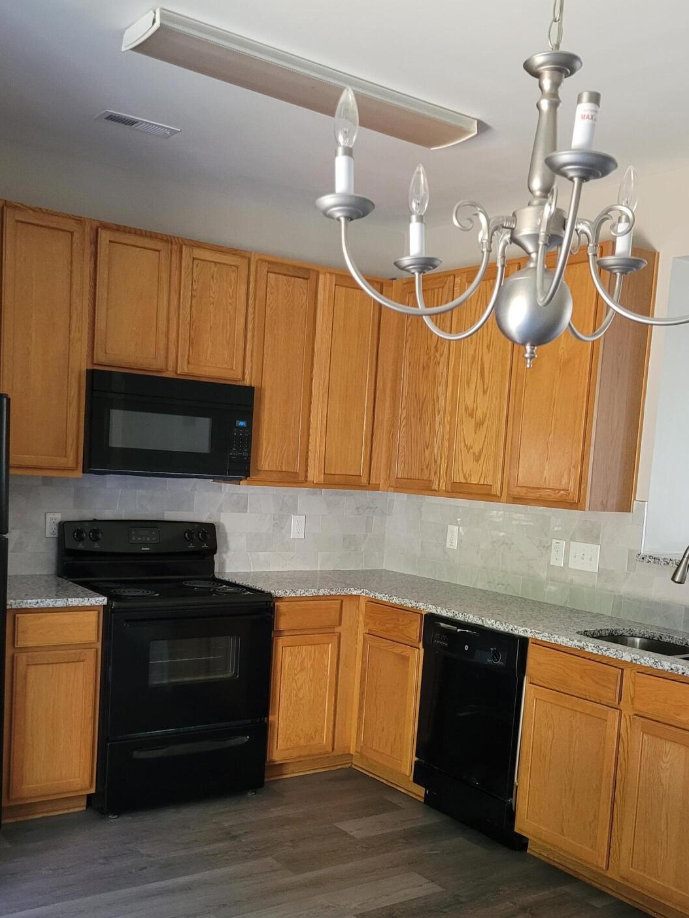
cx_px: 322
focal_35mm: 37
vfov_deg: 50.0
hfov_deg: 38.7
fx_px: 982
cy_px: 527
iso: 500
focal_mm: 5.4
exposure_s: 1/40
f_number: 1.8
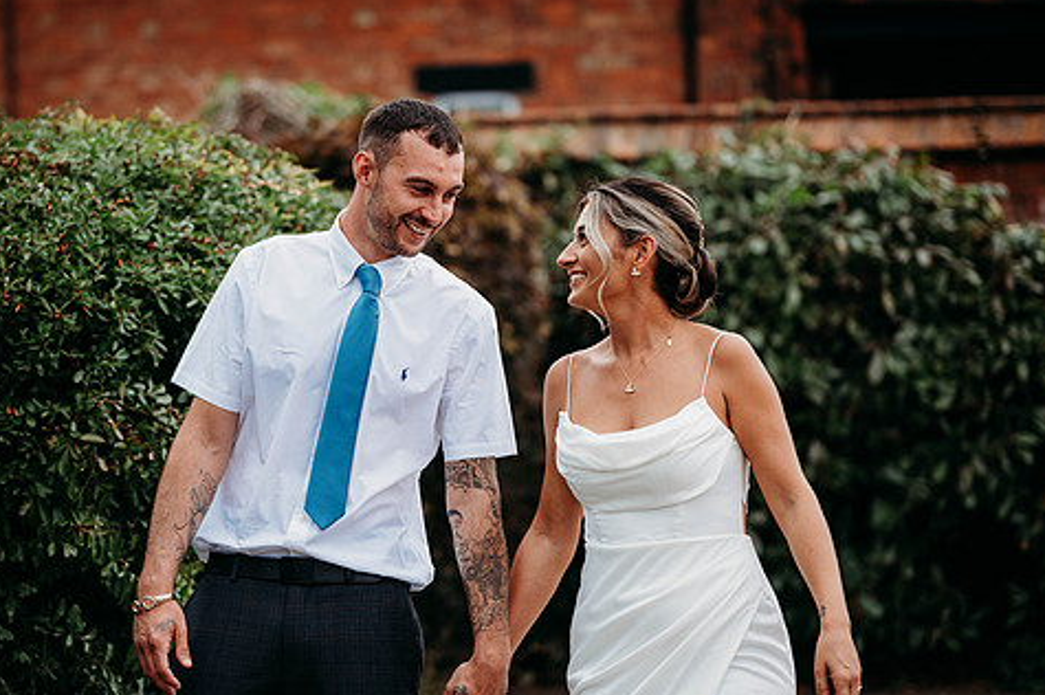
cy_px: 366
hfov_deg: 17.6
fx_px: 3365
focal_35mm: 116
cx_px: 382
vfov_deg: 11.8
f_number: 1.8
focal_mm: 85
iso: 100
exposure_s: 1/1000
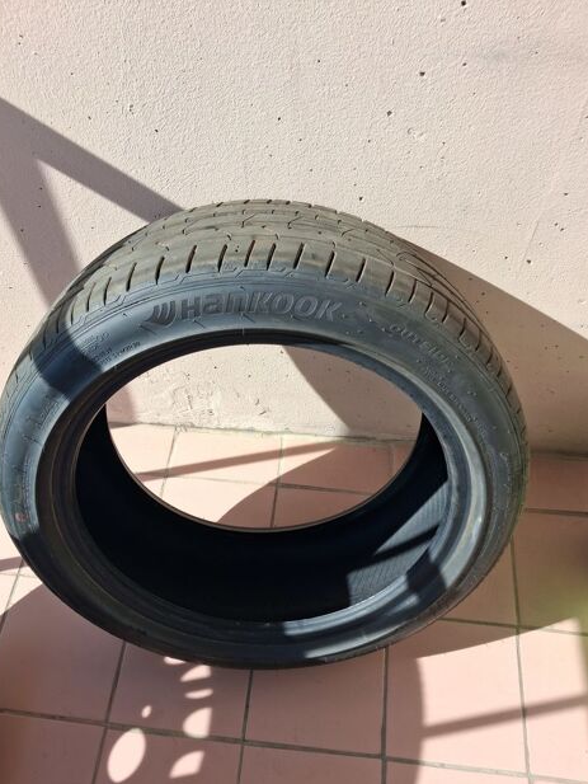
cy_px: 403
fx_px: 634
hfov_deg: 49.8
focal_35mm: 28
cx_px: 295
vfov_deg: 63.4
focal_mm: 4
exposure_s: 1/267
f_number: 1.8
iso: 25
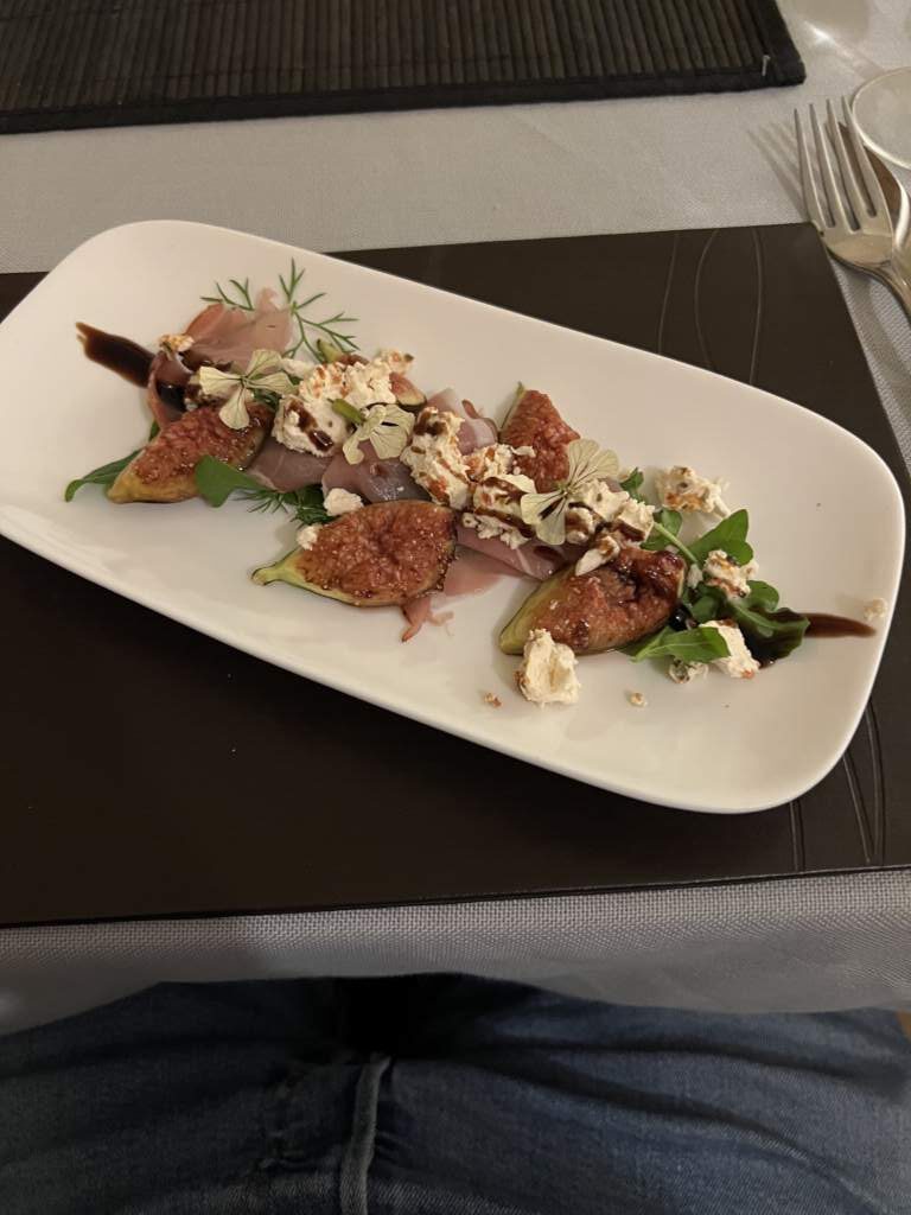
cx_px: 456
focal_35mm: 26
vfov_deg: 67.3
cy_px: 608
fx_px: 912
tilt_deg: -59.8
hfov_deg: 53.1
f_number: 1.5
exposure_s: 1/33
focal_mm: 5.7
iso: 640
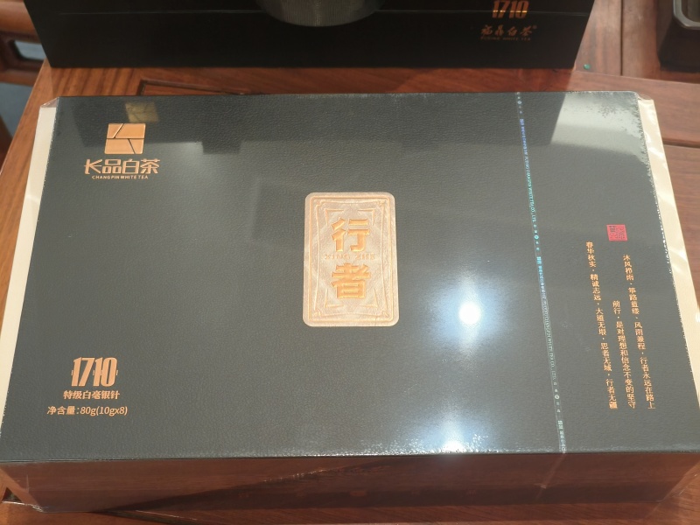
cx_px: 350
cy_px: 262
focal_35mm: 47
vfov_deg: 30.9
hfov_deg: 40.4
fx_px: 950
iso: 640
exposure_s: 1/60
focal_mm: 7.08
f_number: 4.5
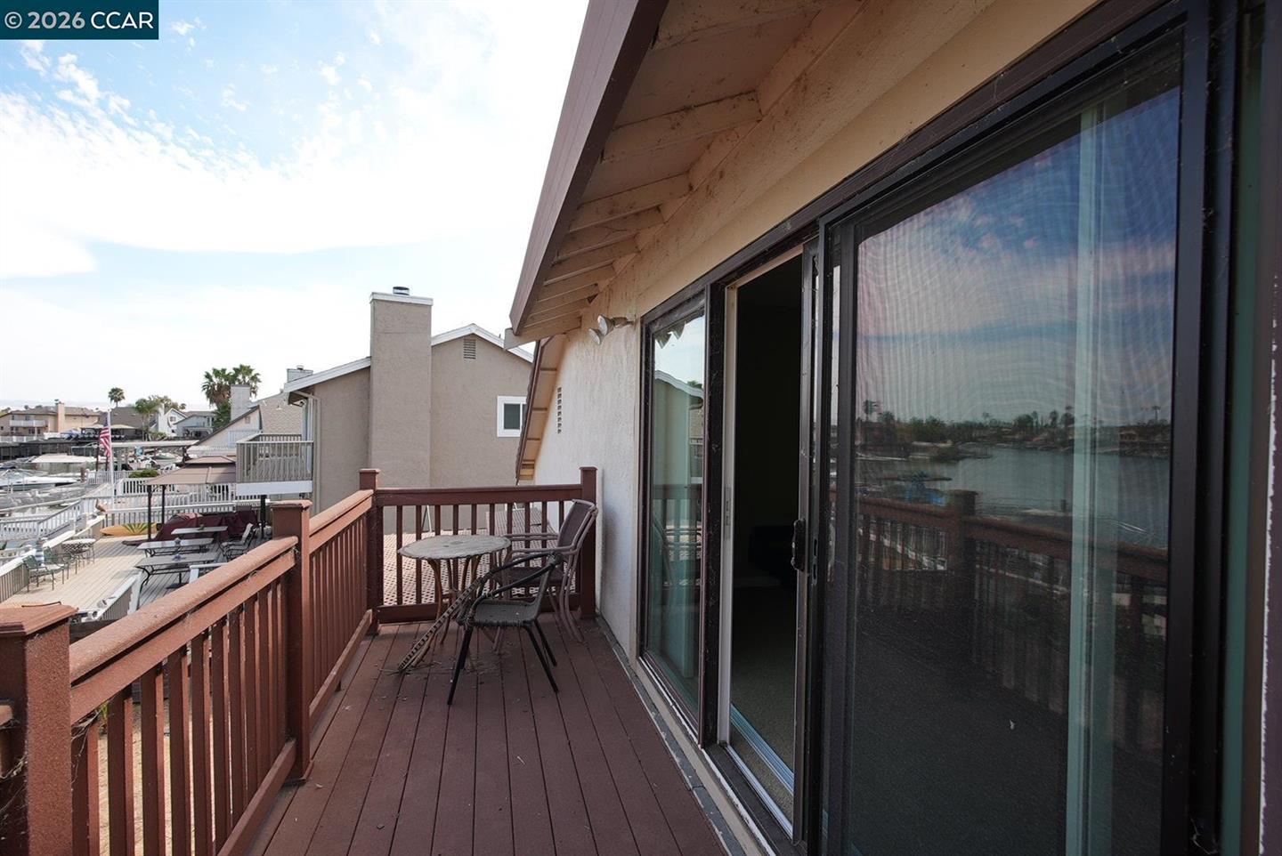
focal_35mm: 16
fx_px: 570
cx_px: 641
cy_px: 428
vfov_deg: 73.8
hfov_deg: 96.7
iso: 80
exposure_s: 1/200
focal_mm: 11
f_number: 4.5
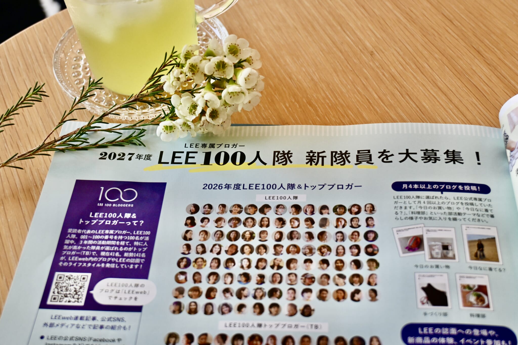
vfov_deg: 28.5
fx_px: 680
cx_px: 259
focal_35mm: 47
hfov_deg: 41.7
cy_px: 172
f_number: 5
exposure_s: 1/250
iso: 400
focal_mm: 31.5
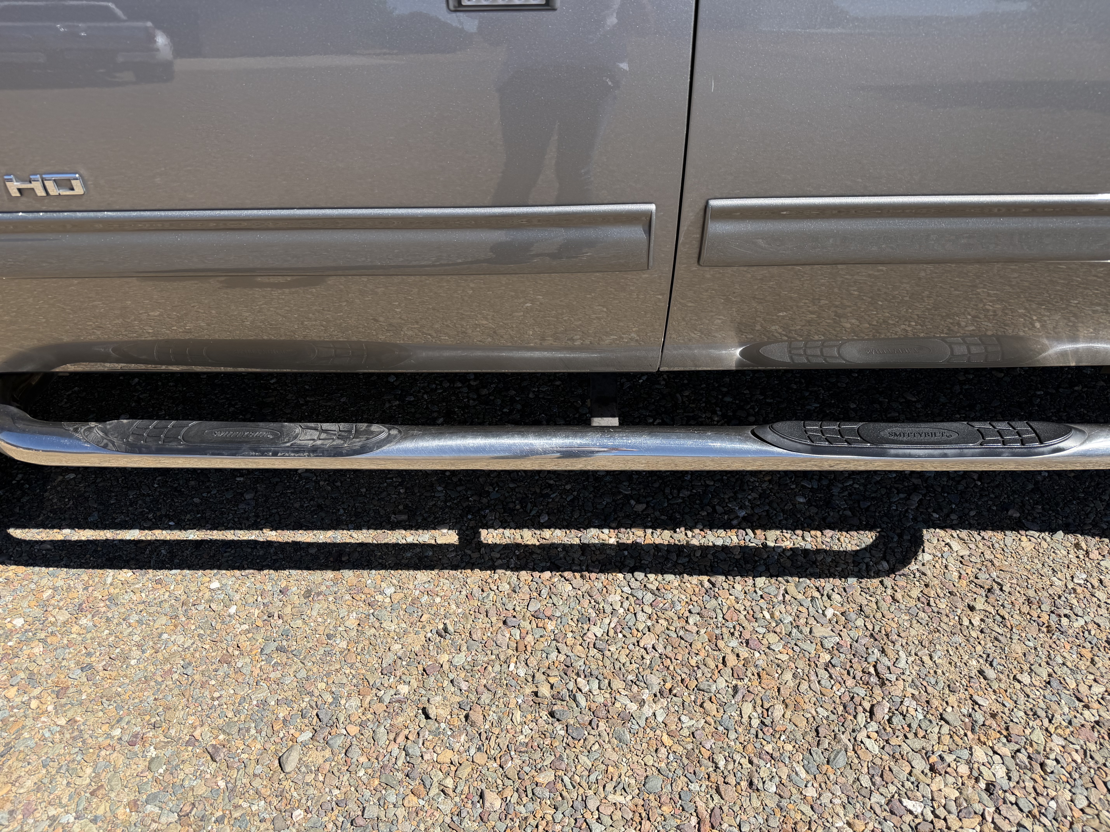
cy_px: 416
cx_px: 555
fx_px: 770
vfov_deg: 56.8
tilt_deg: -36.7
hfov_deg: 71.6
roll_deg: -0.1
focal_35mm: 24
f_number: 1.78
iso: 80
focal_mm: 6.76
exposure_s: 1/2907
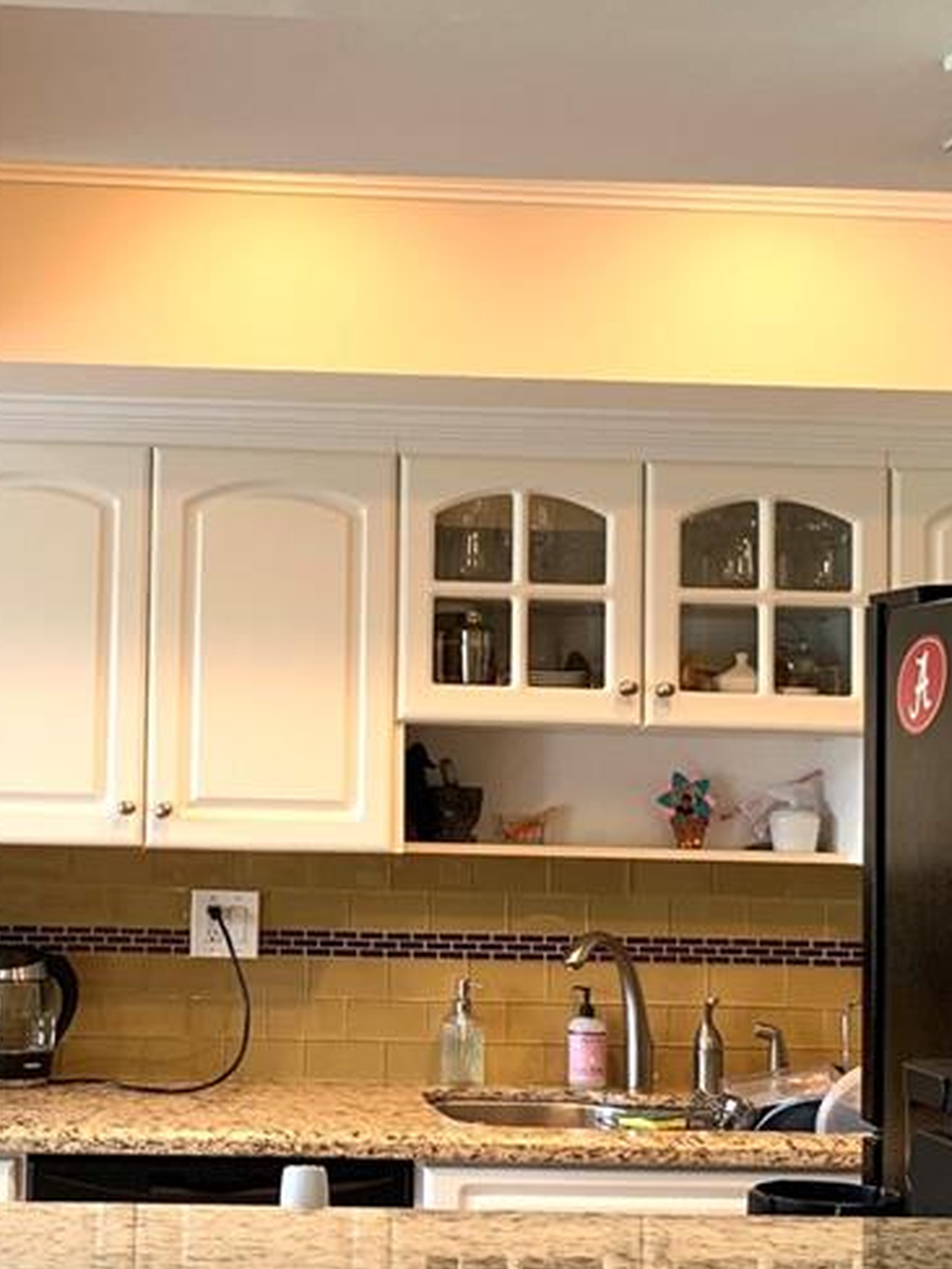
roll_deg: -1.9
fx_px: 2347
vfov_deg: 30.3
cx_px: 133
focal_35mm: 64
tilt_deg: +5.2
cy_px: 634
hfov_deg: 22.5
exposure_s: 1/60
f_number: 1.8
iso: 80
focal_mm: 4.25
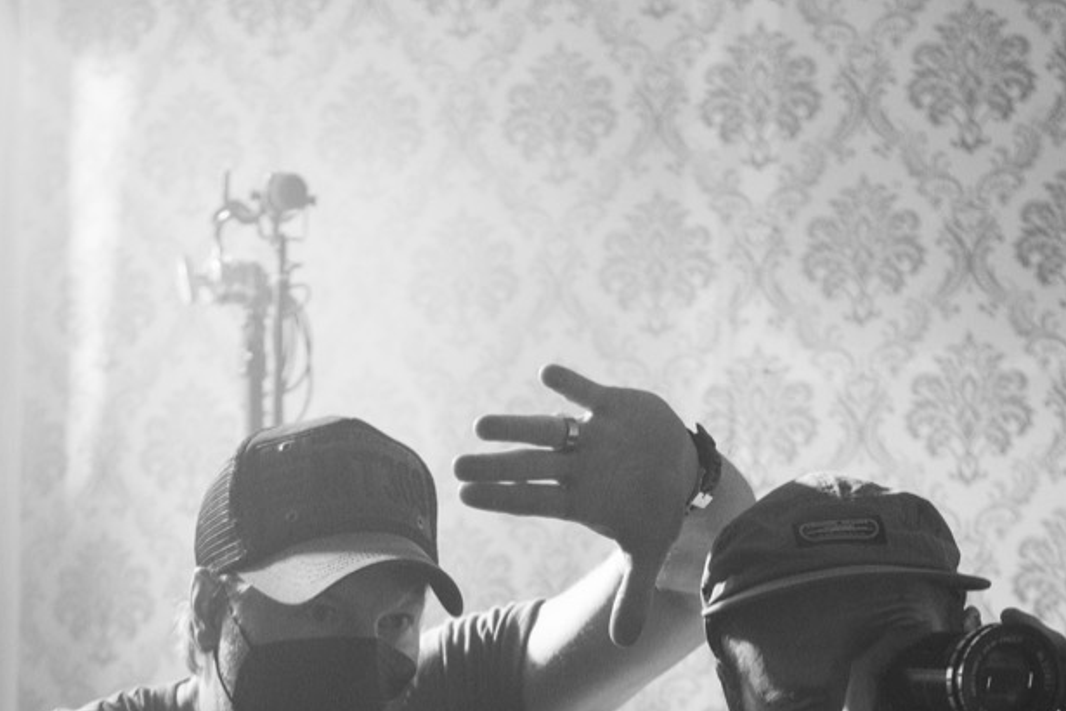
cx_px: 504
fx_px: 2694
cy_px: 919
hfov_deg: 22.4
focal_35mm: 91
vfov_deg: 14.4
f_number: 2.2
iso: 2000
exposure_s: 1/250
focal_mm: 23
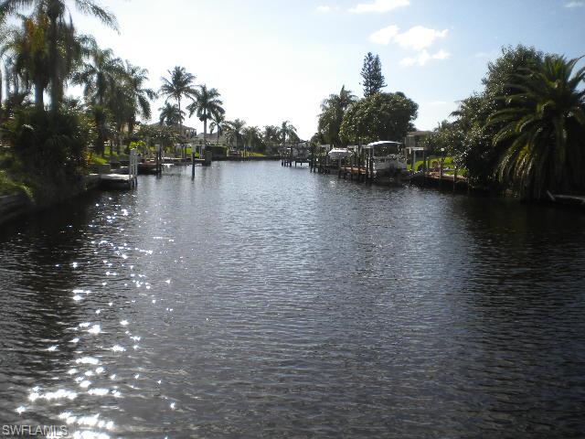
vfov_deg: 40.7
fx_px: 591
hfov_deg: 52.6
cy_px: 220
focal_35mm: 35
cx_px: 292
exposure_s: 1/813
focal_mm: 6.3
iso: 80
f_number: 4.6
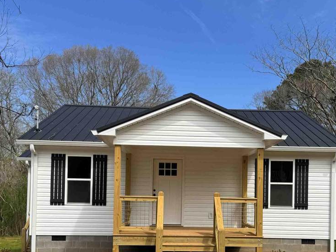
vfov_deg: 33.7
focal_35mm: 42
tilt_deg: +0.4
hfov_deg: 44.7
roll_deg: -0.4
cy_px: 186
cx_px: 190
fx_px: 408
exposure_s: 1/4310
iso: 80
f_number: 1.78
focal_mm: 6.76
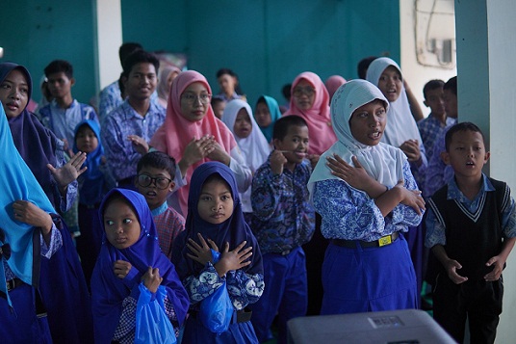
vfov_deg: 29.8
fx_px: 645
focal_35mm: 45
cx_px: 258
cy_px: 172
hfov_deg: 43.6
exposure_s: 1/800
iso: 500
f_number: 1.4
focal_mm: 30
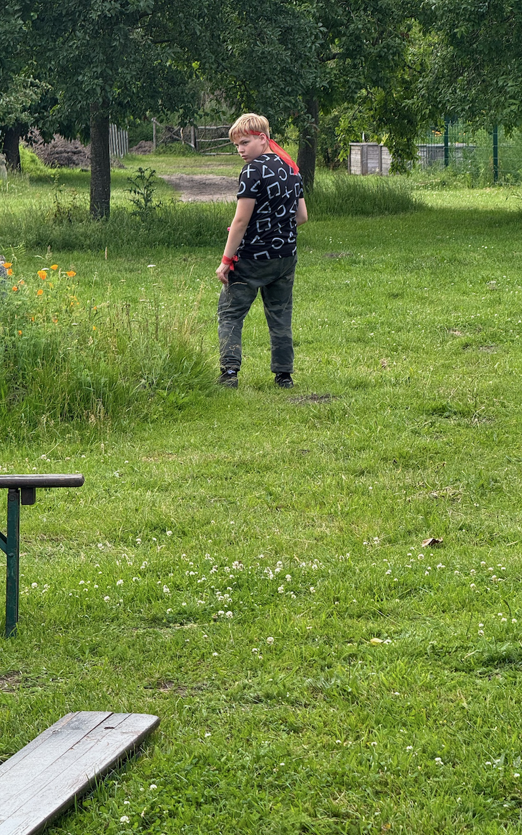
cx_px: 284
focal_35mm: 128
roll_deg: +0.5
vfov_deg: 16.3
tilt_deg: -6.3
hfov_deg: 10.2
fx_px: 2914
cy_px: 419
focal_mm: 15.66
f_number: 2.8
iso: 50
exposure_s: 1/250
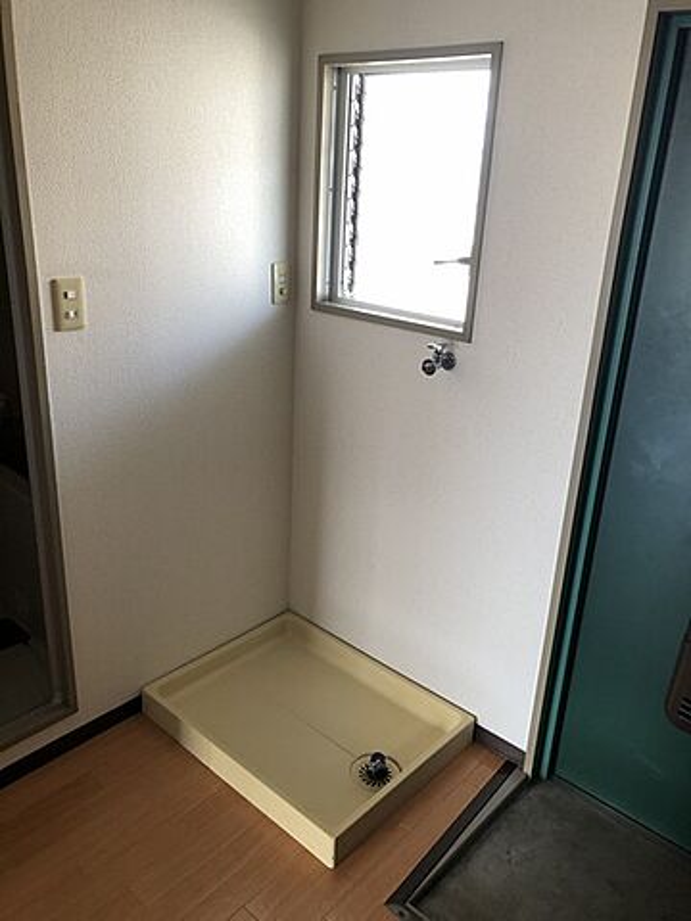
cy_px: 460
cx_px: 346
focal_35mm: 28
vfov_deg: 63.4
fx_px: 745
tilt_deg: -20.1
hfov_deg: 49.7
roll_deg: -2.8
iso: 32
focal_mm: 3.99
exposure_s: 1/30
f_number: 1.8
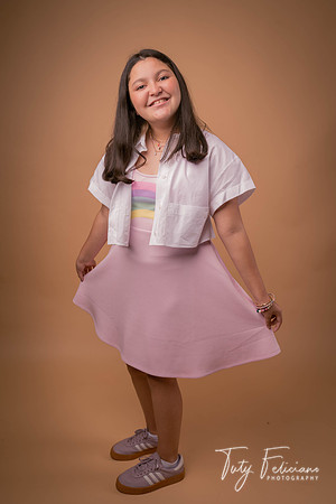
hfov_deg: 41.1
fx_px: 448
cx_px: 168
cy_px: 252
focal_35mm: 32
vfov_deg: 58.7
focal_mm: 32
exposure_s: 1/200
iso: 64
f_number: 7.1
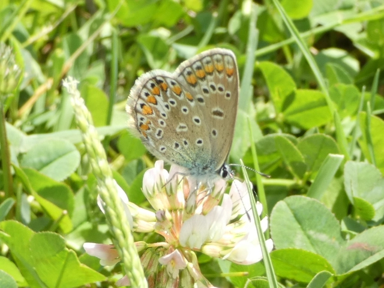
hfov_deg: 14.6
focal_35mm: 135
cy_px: 144
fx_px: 1498
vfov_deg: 11.0
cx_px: 192
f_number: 5.3
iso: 80
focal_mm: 24.2
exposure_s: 1/60
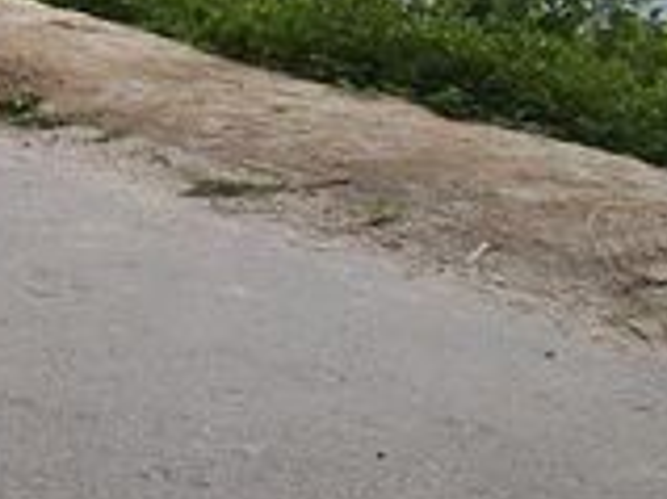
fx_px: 3812
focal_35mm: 198
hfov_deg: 9.4
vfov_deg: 7.3
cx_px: -638
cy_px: -405
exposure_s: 1/462
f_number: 4
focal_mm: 7.7
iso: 64
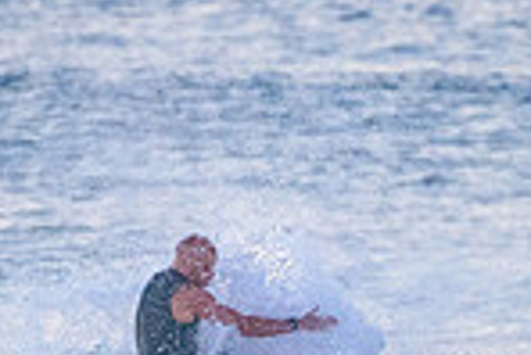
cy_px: 439
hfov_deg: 1.1
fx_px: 28894
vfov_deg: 0.7
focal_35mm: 1957
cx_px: 266
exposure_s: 1/500
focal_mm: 500
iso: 3200
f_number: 5.6
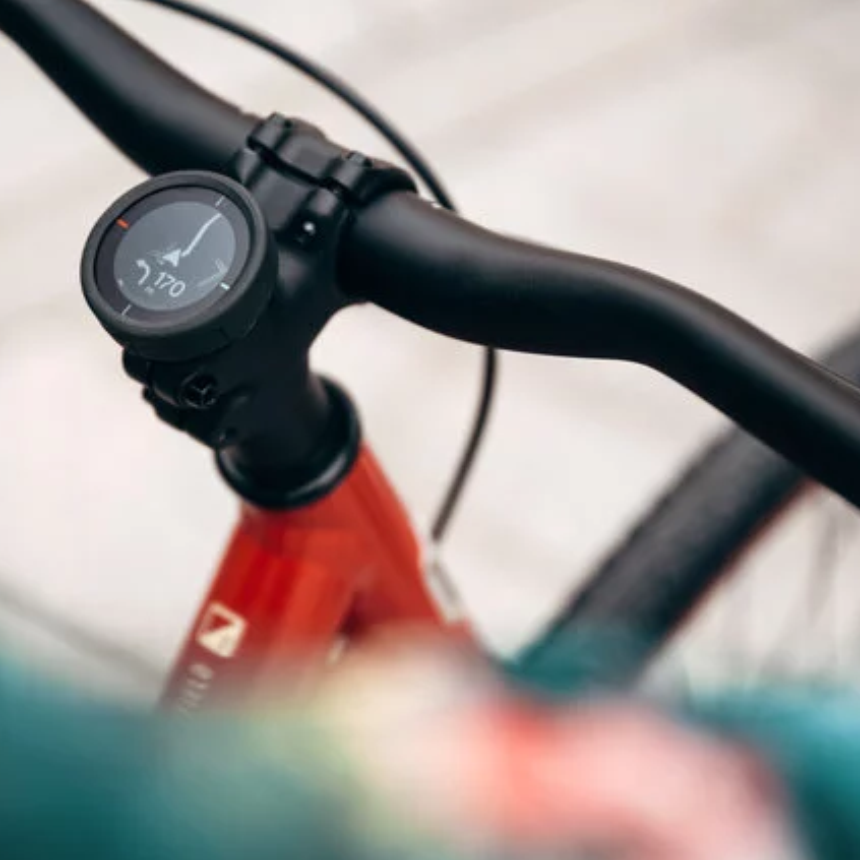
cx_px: 358
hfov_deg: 19.3
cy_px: 432
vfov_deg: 19.3
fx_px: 2530
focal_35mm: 90
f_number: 2.8
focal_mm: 70
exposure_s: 1/1250
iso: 200
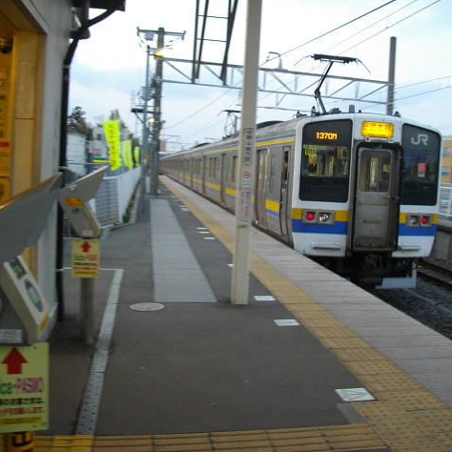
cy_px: 227
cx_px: 265
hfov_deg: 44.8
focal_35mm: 37
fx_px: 547
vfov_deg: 44.9
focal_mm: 5.7
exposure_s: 1/50
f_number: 2.9
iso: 214
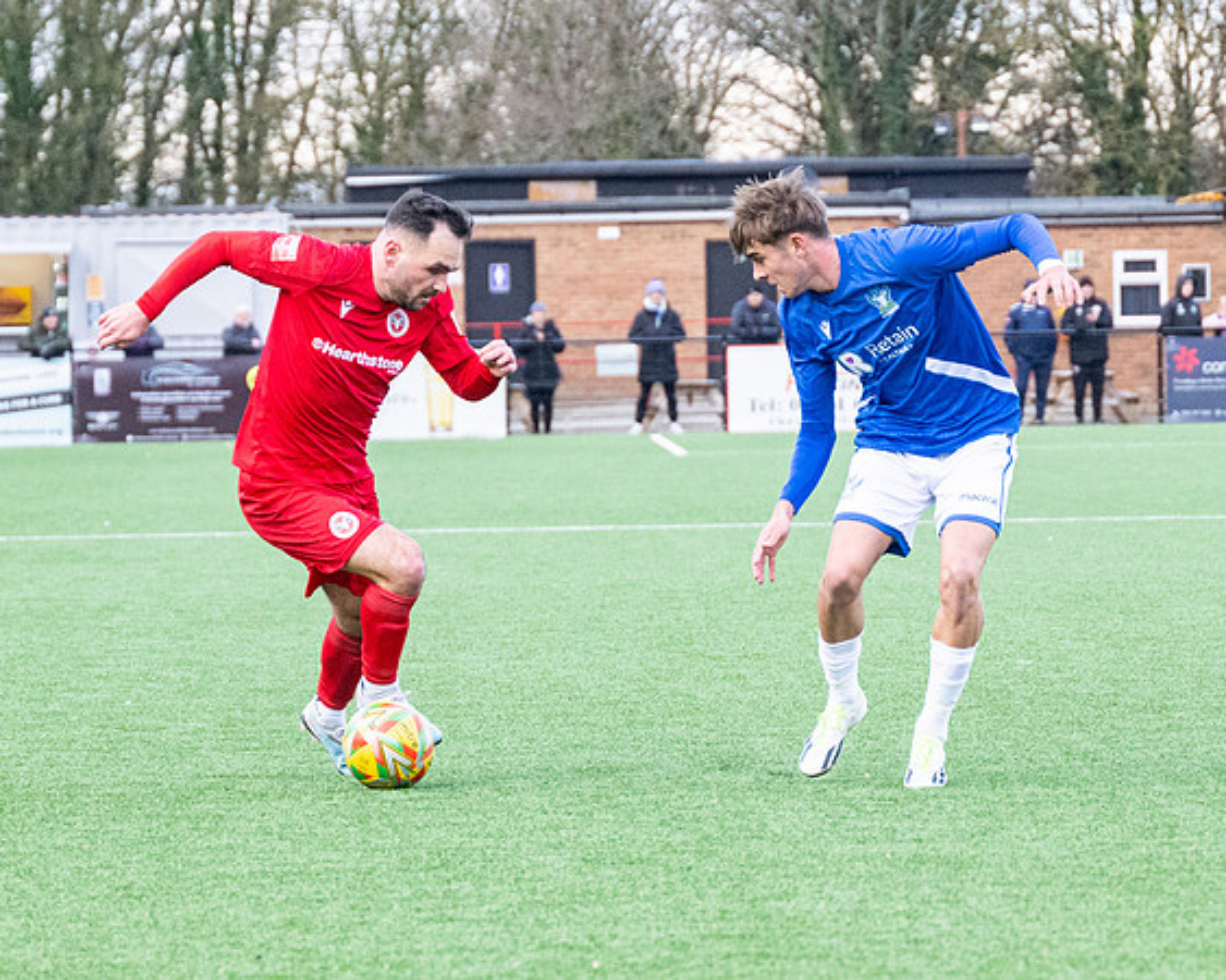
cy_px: 511
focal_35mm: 238
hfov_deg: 8.1
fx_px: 8647
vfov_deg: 6.5
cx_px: 317
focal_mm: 98
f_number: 4
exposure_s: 1/800
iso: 1600
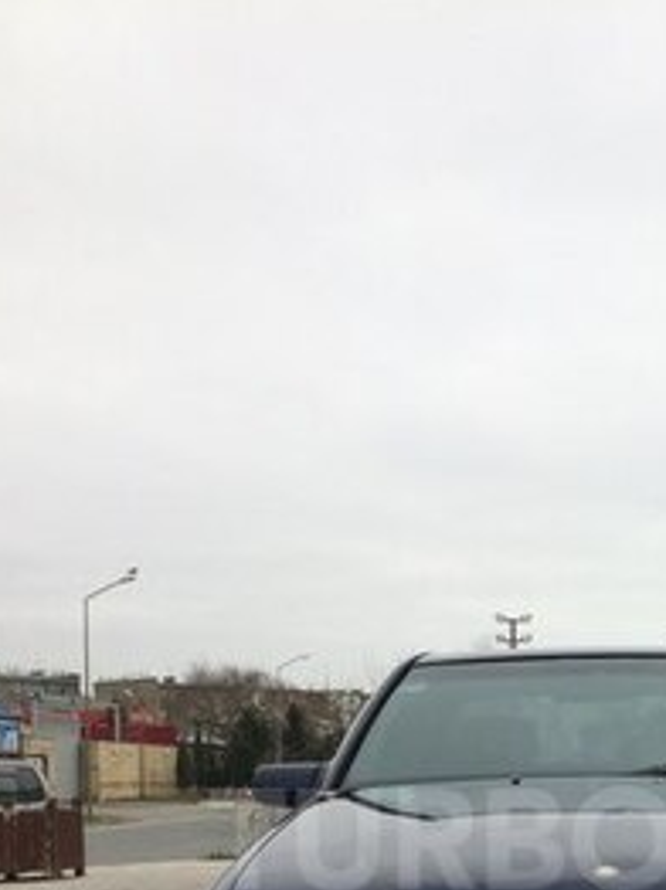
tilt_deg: -4.7
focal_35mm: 55
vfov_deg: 32.8
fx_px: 1413
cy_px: 839
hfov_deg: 25.9
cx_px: 557
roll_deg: +0.0
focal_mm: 4.15
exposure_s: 1/604
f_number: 2.2
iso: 32
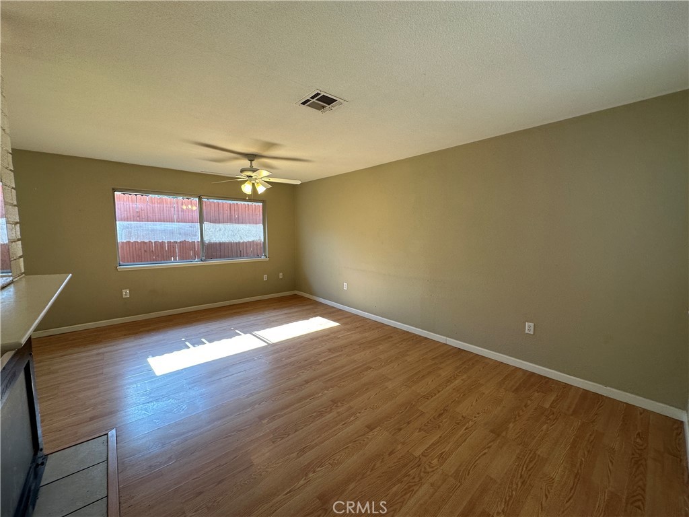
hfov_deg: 102.1
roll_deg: -0.5
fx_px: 279
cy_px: 258
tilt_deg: -6.4
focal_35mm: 14
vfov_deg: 85.7
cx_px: 344
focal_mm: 2.22
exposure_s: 1/120
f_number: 2.2
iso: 80
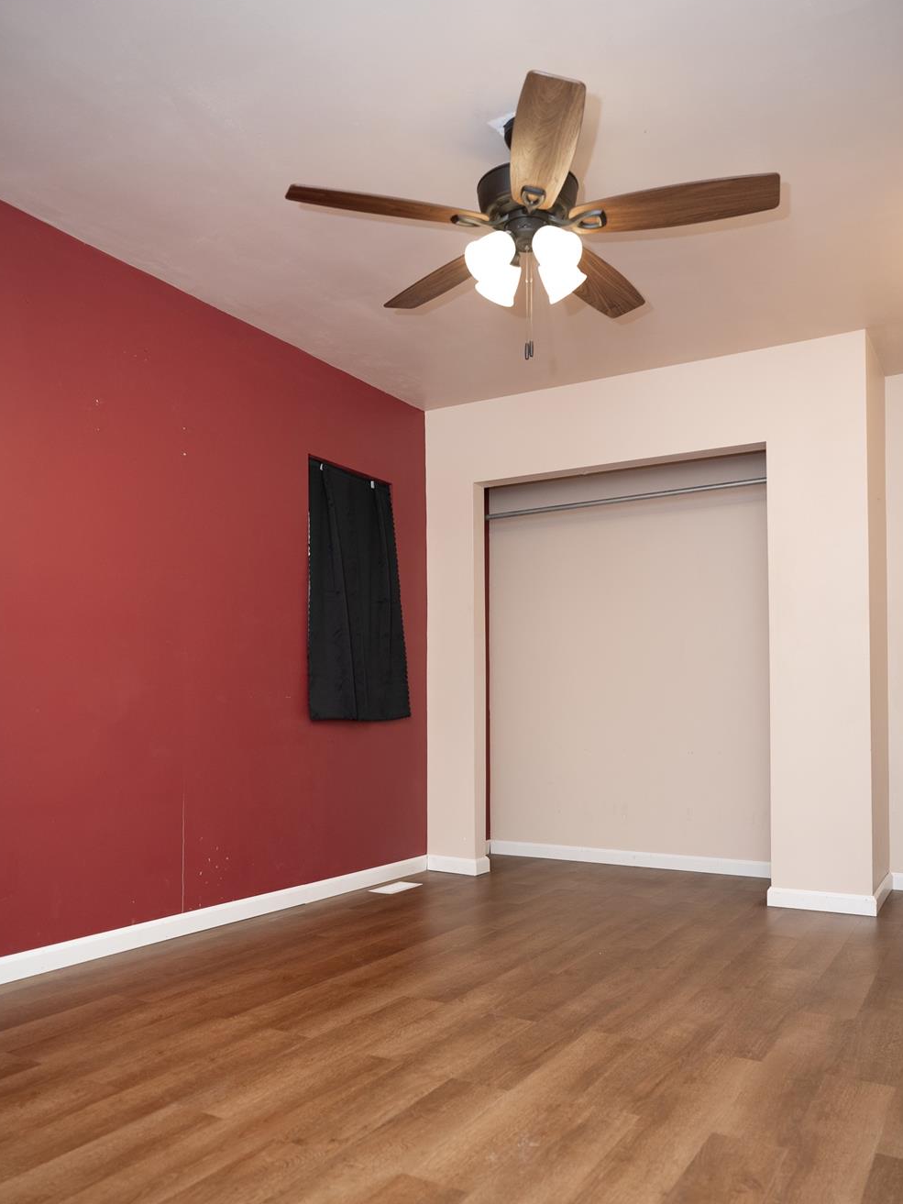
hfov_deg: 51.4
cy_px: 690
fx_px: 939
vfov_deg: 65.0
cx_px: 445
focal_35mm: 27
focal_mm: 24
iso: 640
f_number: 3.2
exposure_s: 1/200
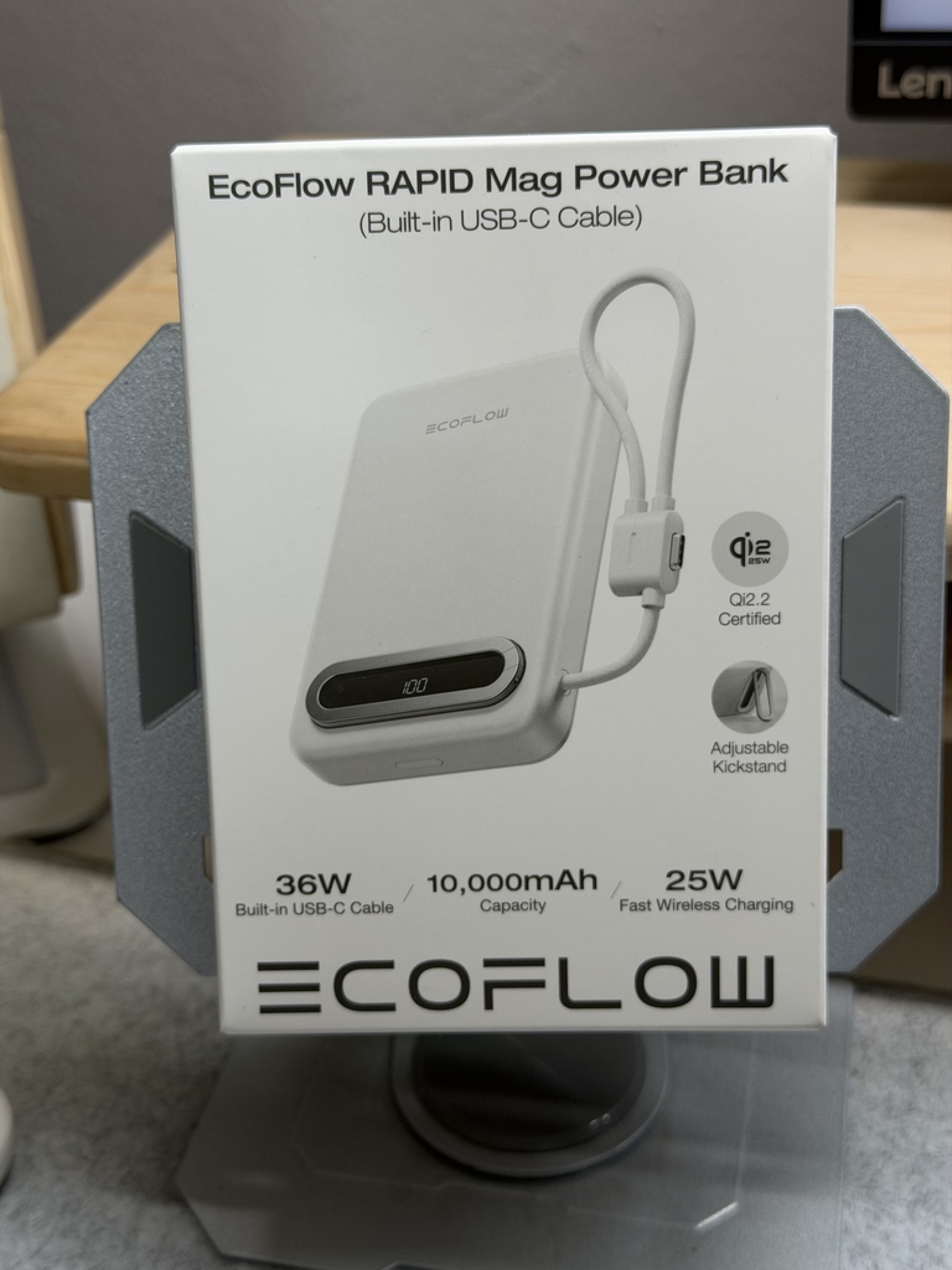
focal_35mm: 48
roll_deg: +2.3
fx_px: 1760
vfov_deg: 39.7
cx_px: 476
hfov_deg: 30.3
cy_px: 635
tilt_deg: -32.7
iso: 64
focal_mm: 6.76
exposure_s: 1/121
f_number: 1.78
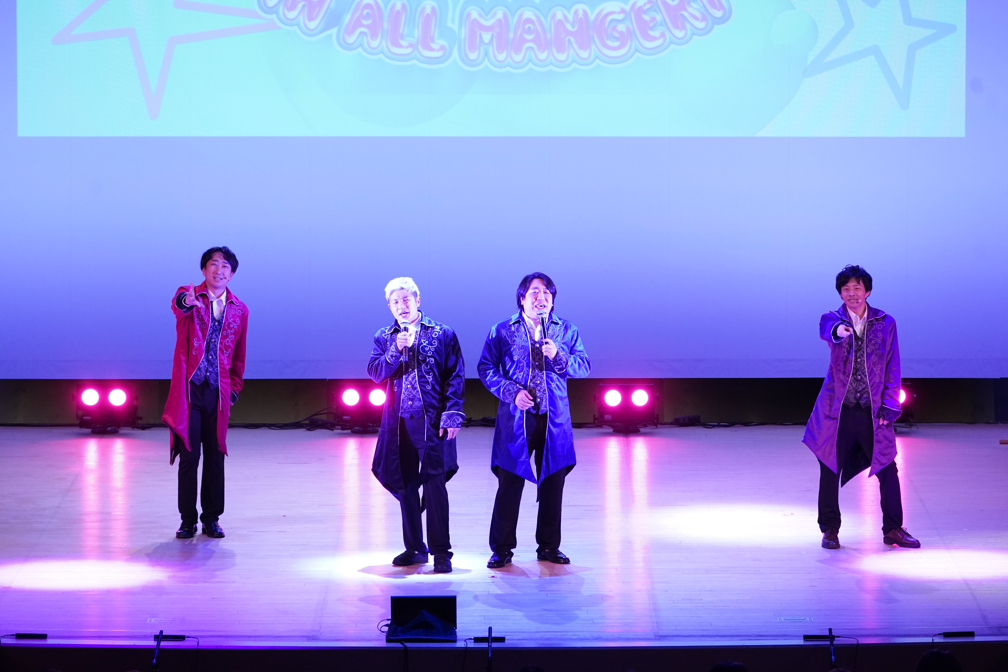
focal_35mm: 181
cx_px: 504
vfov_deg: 7.6
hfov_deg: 11.4
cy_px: 336
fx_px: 5068
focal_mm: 181
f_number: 5.6
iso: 5000
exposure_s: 1/200
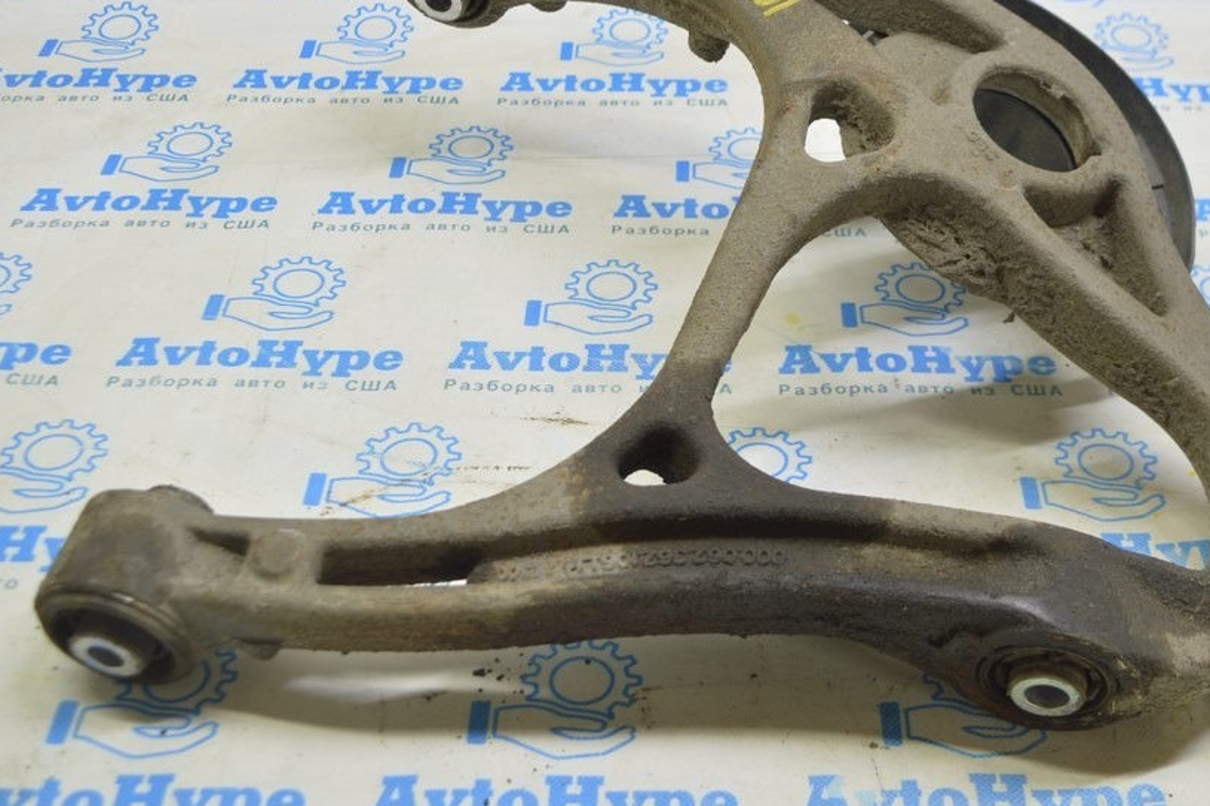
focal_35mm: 55
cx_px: 744
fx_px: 1836
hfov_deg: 36.3
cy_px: 329
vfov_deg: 24.7
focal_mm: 29
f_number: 5.6
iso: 400
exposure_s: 1/20
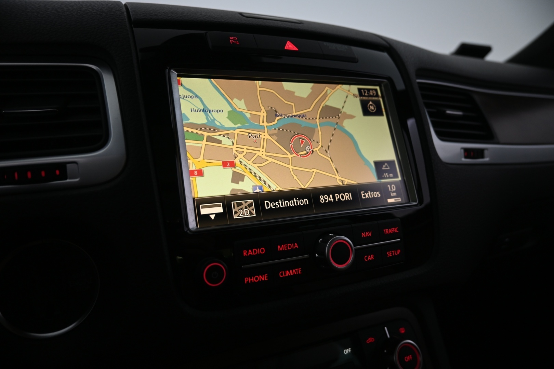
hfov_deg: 73.7
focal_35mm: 24
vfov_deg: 53.1
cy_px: 184
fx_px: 369
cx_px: 277
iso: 250
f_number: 3.5
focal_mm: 16
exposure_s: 1/25
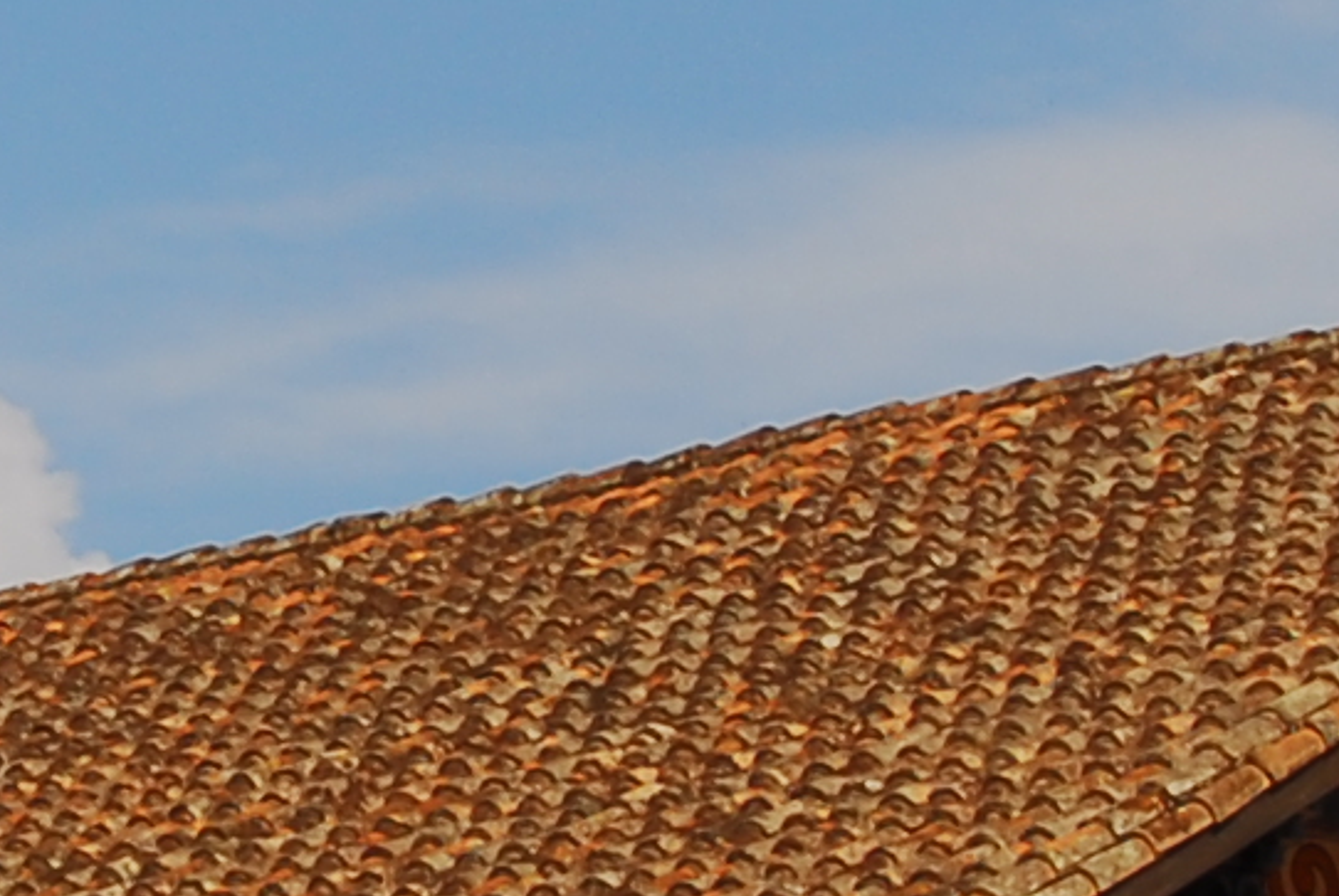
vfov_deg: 4.0
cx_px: 2
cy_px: 494
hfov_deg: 6.0
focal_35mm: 343
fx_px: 12775
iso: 100
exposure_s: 1/350
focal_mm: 32
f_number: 8
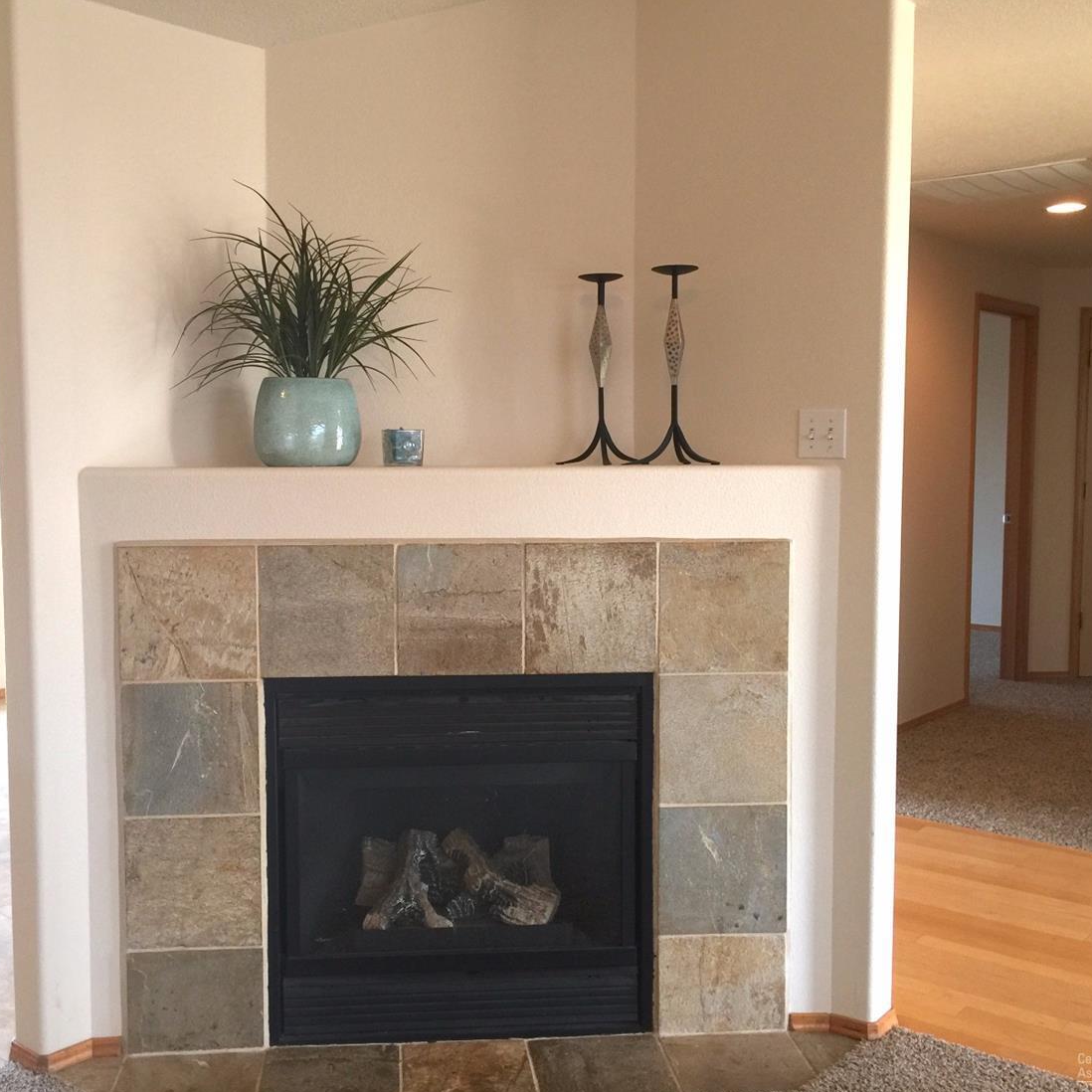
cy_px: 542
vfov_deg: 47.2
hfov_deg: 47.1
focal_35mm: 35
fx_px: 1249
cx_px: 482
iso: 40
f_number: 2.2
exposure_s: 1/30
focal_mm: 4.15
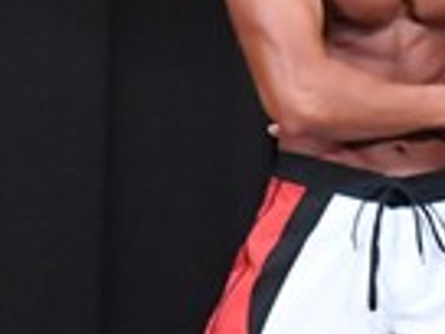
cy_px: 331
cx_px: 401
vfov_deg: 1.3
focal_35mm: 1103
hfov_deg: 1.8
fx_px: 14179
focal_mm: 135
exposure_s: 1/400
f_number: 5.6
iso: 8000
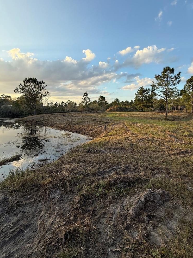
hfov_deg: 74.3
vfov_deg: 90.7
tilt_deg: -3.1
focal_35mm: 17
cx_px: 111
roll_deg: -1.7
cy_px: 115
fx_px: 126
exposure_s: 1/545
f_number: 2.2
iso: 50
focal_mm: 2.22
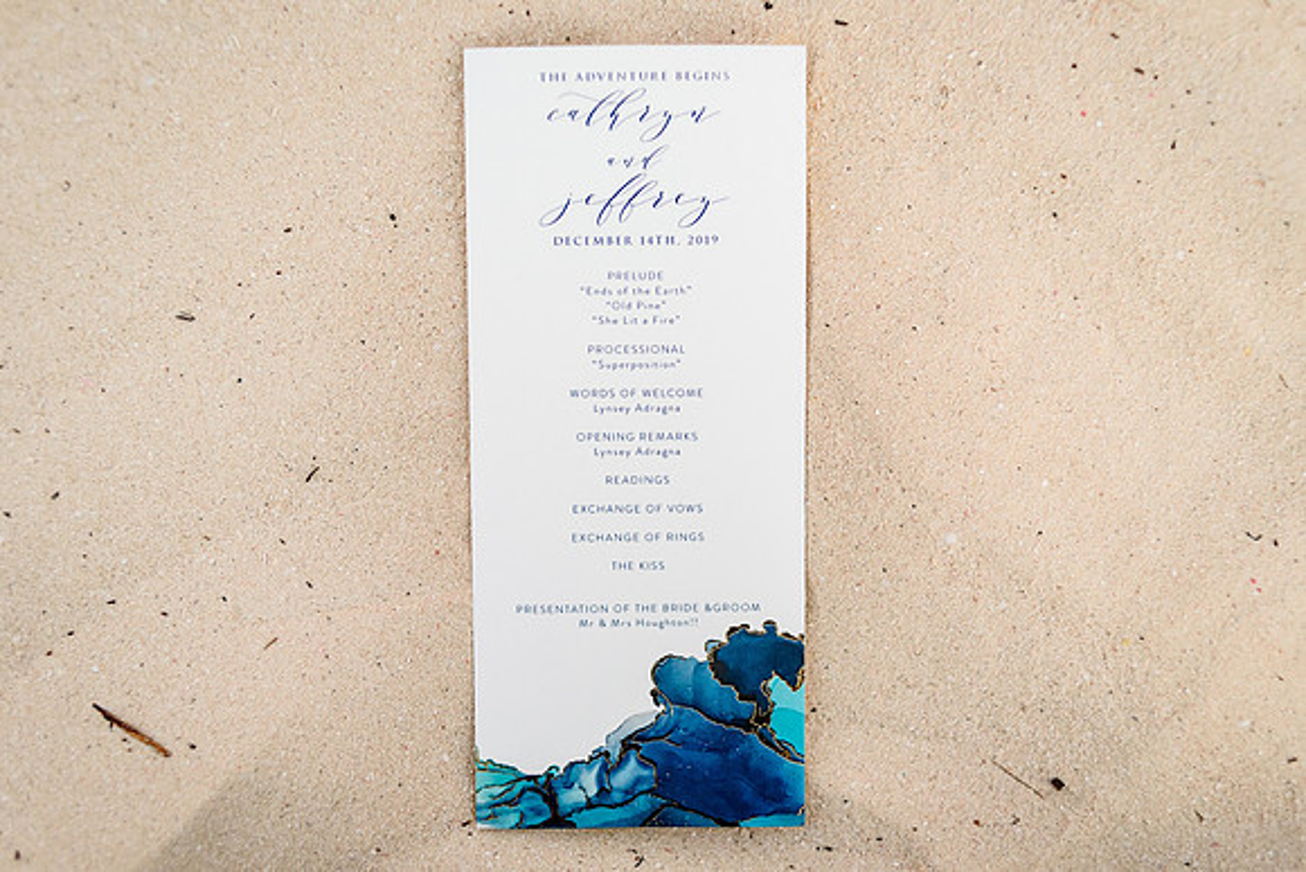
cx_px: 653
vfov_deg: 37.9
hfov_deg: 54.4
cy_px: 436
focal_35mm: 35
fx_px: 1270
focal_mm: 35
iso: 640
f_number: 2.5
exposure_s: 1/250
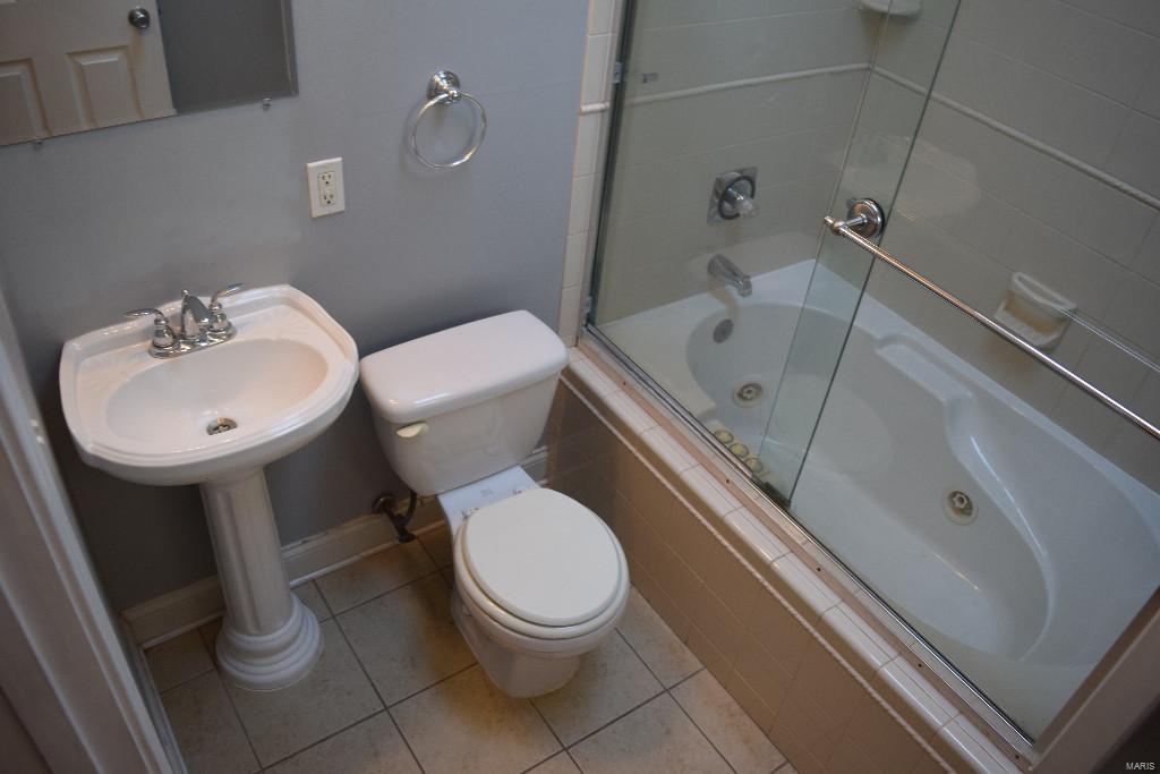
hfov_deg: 67.4
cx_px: 580
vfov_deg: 47.9
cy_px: 387
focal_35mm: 27
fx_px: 870
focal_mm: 18
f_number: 4
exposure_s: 1/60
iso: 500
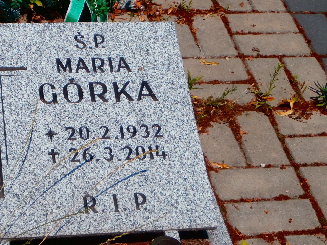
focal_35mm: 93
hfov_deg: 20.9
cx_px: 76
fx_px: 879
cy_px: 107
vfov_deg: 15.9
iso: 100
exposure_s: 1/1600
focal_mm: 10.11
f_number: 4.5
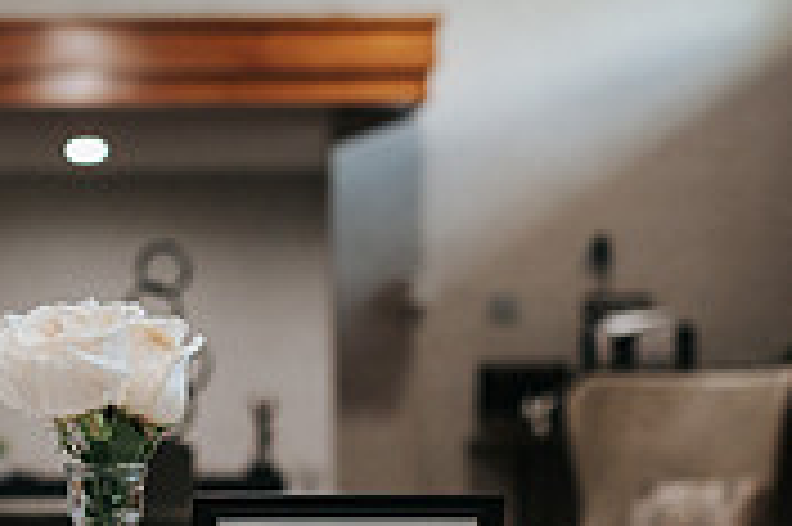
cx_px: 166
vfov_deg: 9.8
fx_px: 3077
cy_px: 429
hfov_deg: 14.6
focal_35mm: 140
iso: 640
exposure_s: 1/80
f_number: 2.8
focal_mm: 35
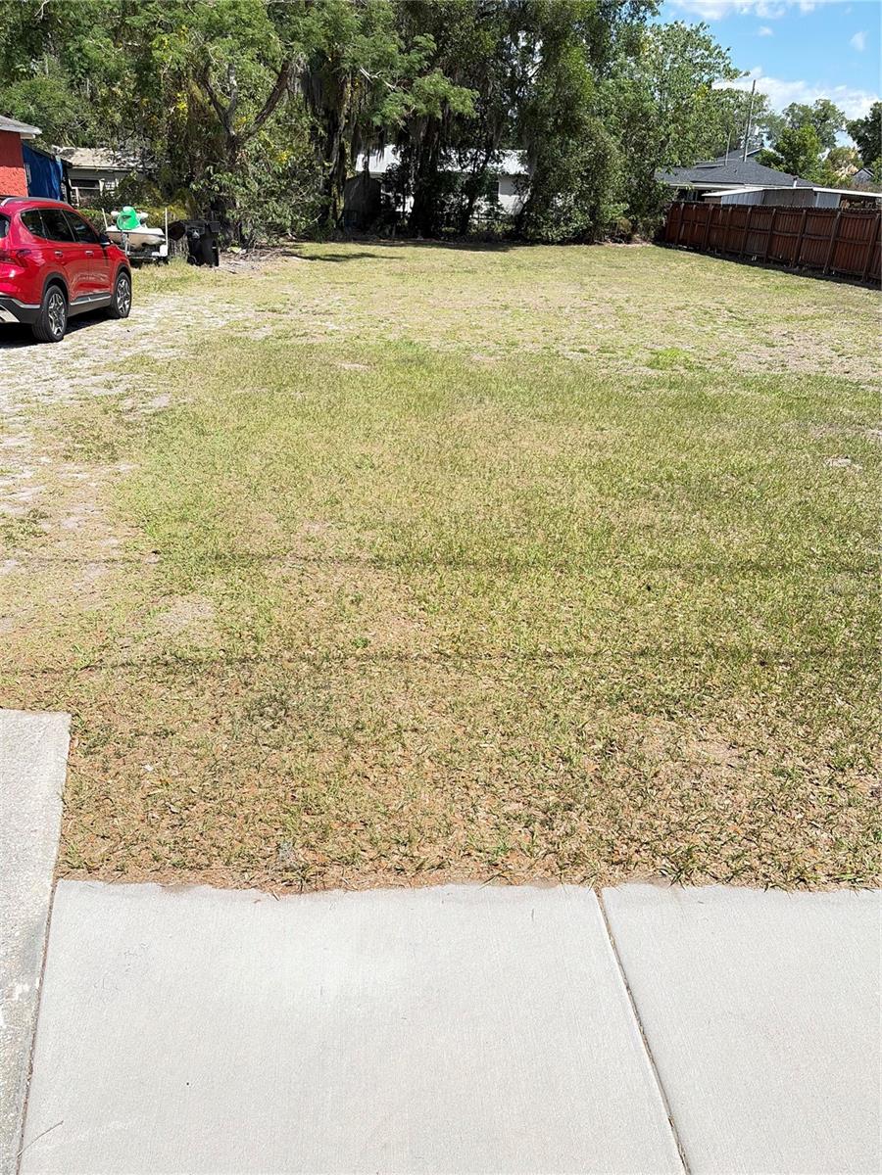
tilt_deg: -23.5
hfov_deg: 53.1
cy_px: 588
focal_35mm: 26
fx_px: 883
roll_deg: -1.6
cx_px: 441
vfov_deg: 67.3
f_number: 1.6
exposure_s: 1/1953
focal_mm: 5.96
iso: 64
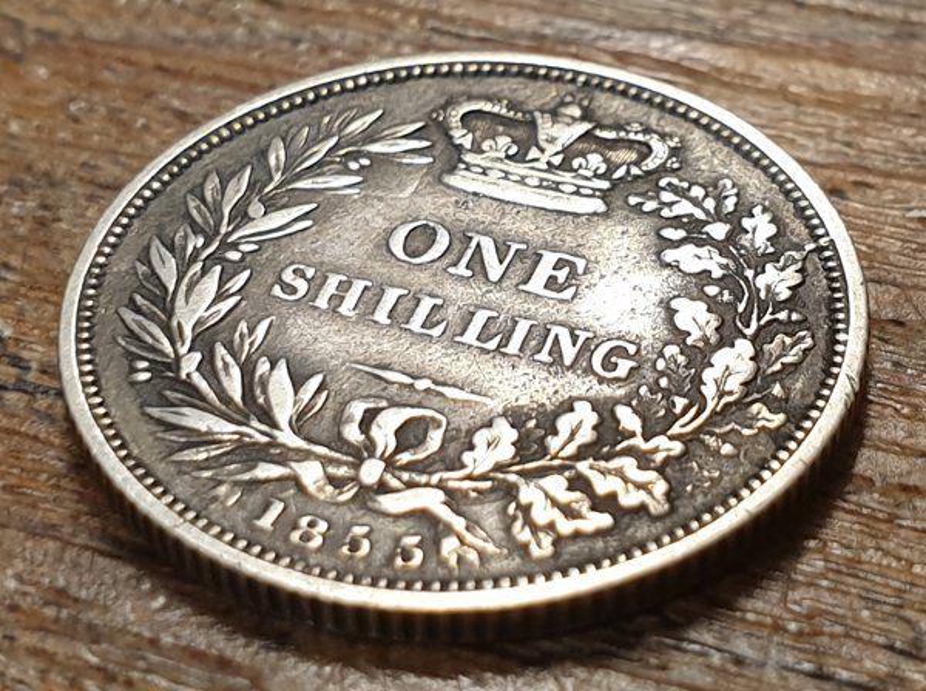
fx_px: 694
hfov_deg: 67.4
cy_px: 346
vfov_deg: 52.9
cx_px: 463
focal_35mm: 26
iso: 100
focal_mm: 4.3
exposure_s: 1/50
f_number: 2.4
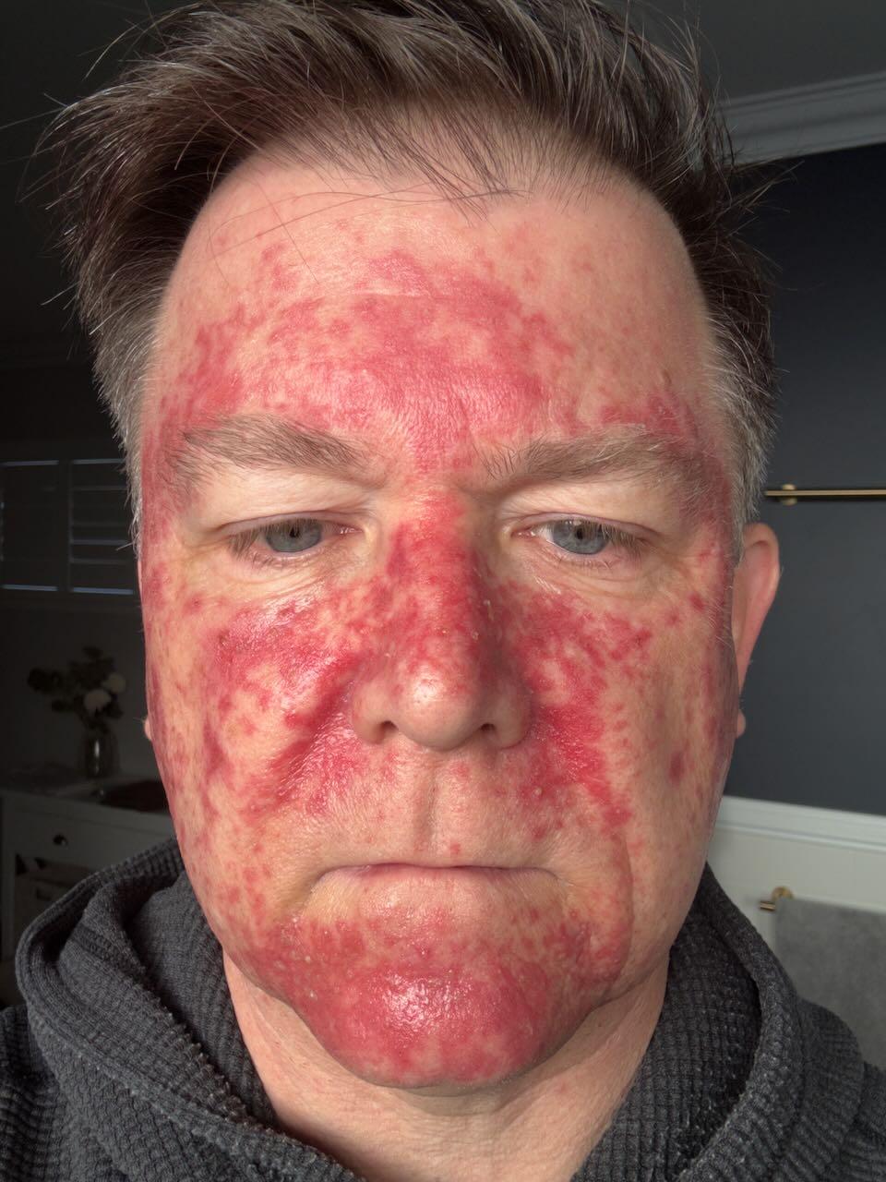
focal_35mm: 30
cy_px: 591
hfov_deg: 46.8
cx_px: 443
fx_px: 1024
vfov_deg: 60.0
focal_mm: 2.69
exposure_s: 1/122
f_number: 1.9
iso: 40
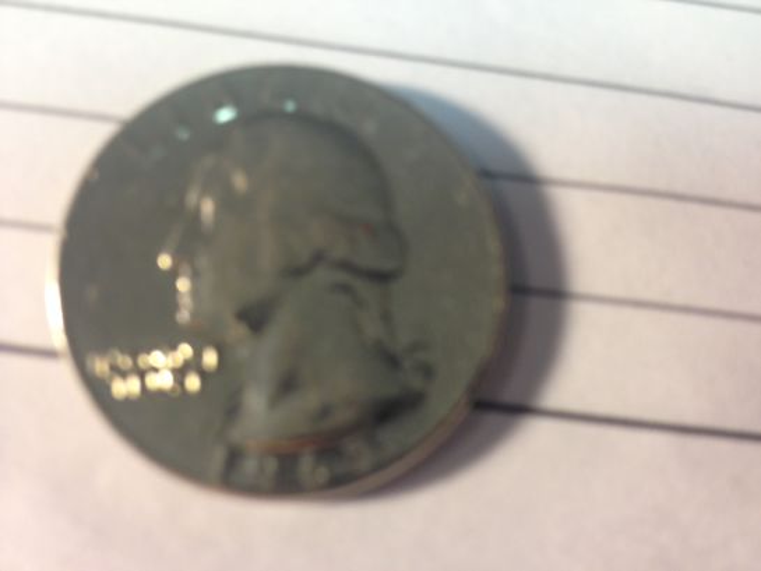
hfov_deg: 52.6
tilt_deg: -77.2
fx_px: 770
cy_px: 286
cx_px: 380
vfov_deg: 40.7
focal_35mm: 35
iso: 100
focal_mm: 4.28
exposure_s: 1/20
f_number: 2.4
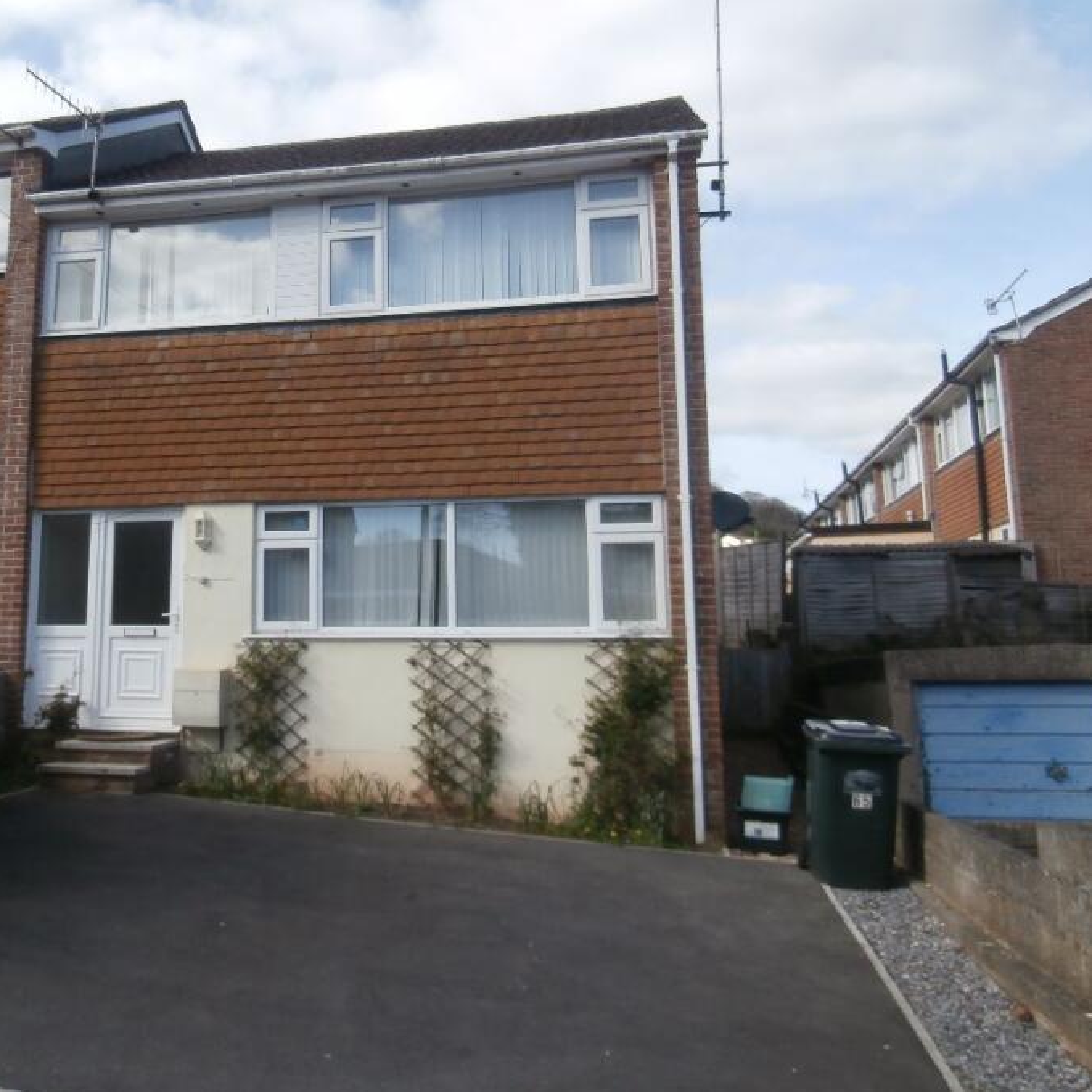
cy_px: 484
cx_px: 304
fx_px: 1142
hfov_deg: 49.5
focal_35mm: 32
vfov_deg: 51.0
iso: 100
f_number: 3
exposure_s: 1/800
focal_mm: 4.2
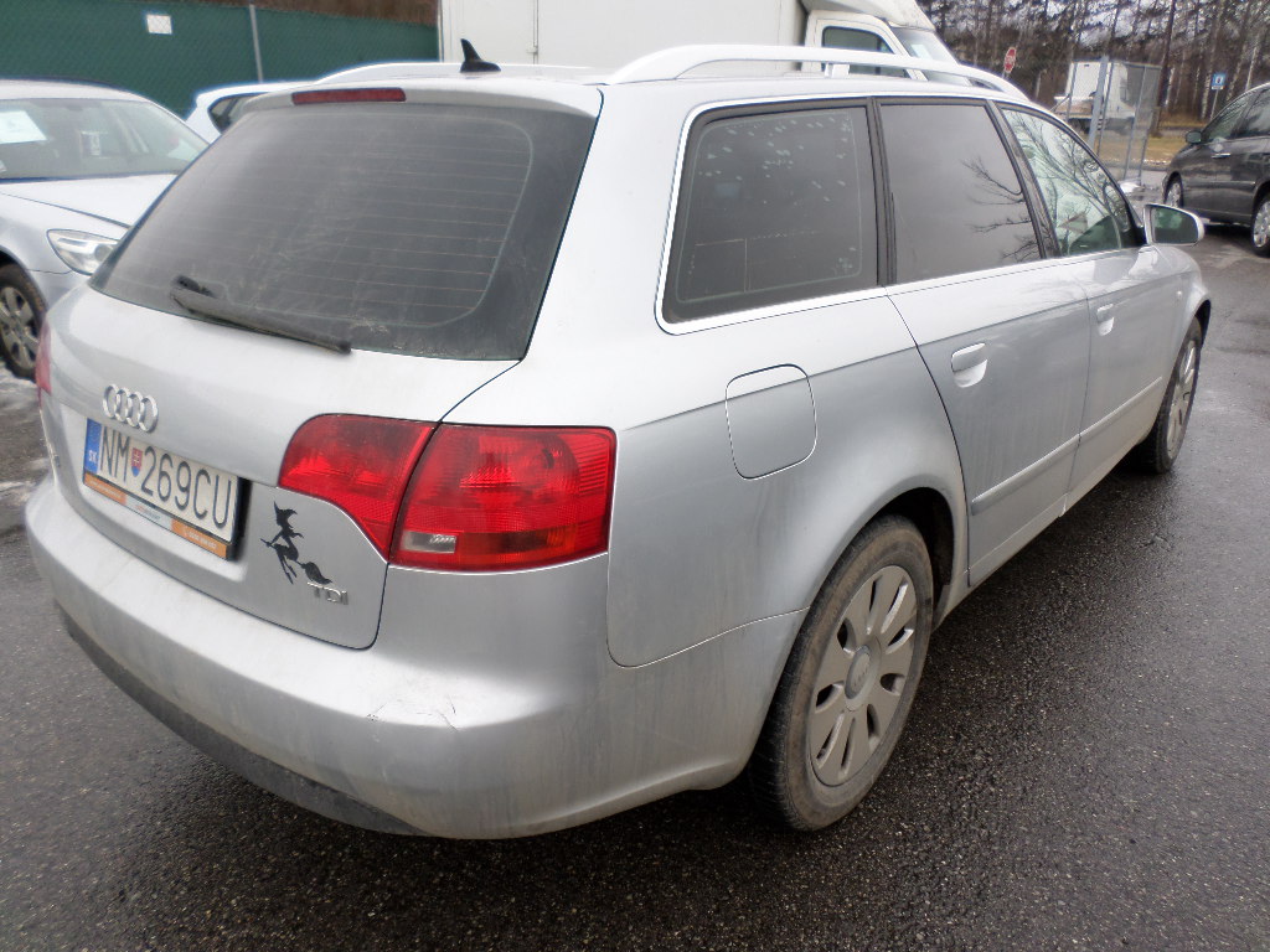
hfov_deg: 69.4
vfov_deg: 54.9
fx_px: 917
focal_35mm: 25
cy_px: 476
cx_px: 635
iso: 80
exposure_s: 1/180
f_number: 2.5
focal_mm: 4.5
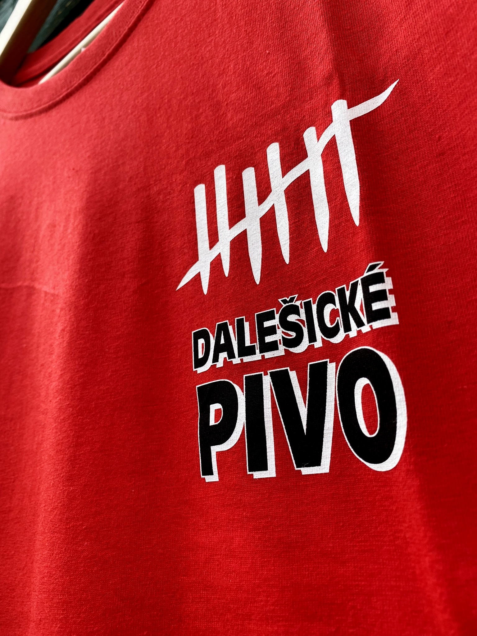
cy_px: 318
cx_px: 238
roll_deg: +6.4
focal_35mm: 26
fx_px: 478
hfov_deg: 53.1
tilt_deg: +24.4
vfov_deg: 67.3
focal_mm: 4.25
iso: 32
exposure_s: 1/364
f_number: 1.8
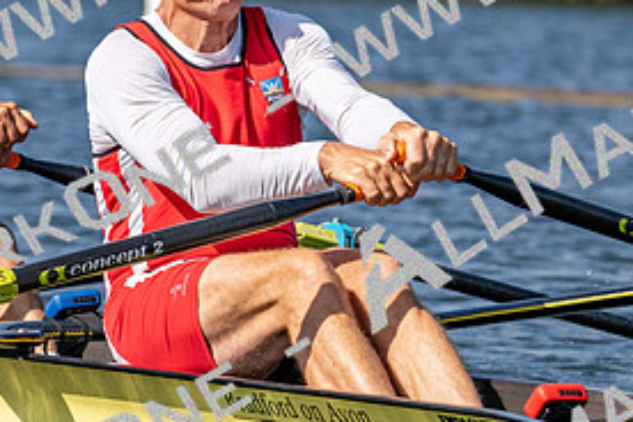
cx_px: 163
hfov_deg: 4.9
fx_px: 7402
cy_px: 116
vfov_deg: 3.3
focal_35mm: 421
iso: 200
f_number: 5.6
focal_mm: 200
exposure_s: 1/2000
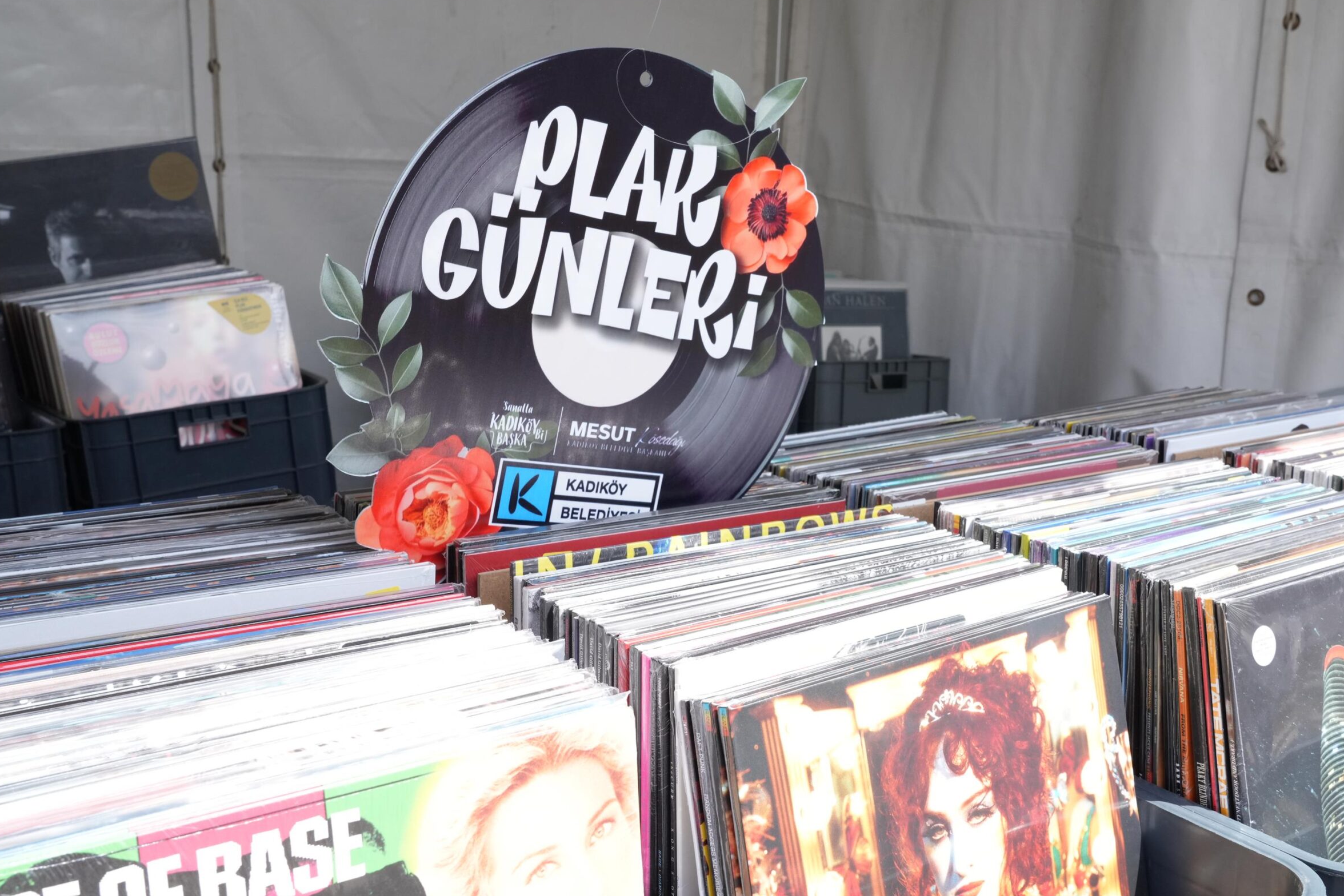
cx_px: 707
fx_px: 1381
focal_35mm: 37
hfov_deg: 51.9
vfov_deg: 35.9
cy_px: 470
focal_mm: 34
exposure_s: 1/320
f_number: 13
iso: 1000
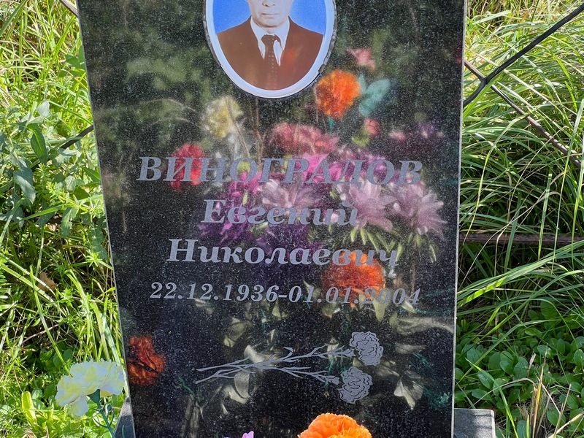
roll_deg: +2.3
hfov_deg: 25.3
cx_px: 292
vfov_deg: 19.1
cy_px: 219
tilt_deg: -35.2
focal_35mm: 77
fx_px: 1299
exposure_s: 1/103
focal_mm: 9
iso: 32
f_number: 2.8
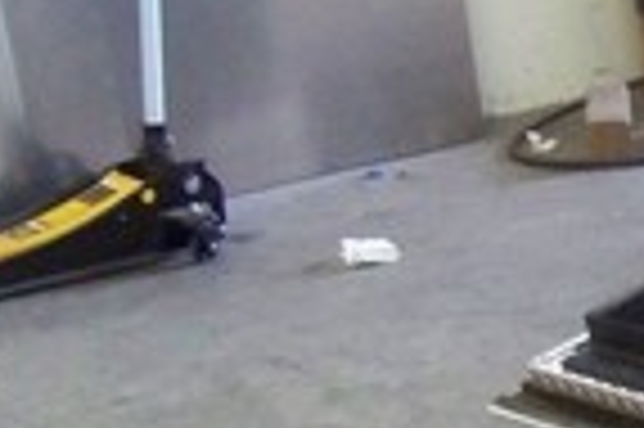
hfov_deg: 10.5
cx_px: 1229
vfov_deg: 7.4
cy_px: 529
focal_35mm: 183
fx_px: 3270
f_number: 2.8
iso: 564
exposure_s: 1/30
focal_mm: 5.85
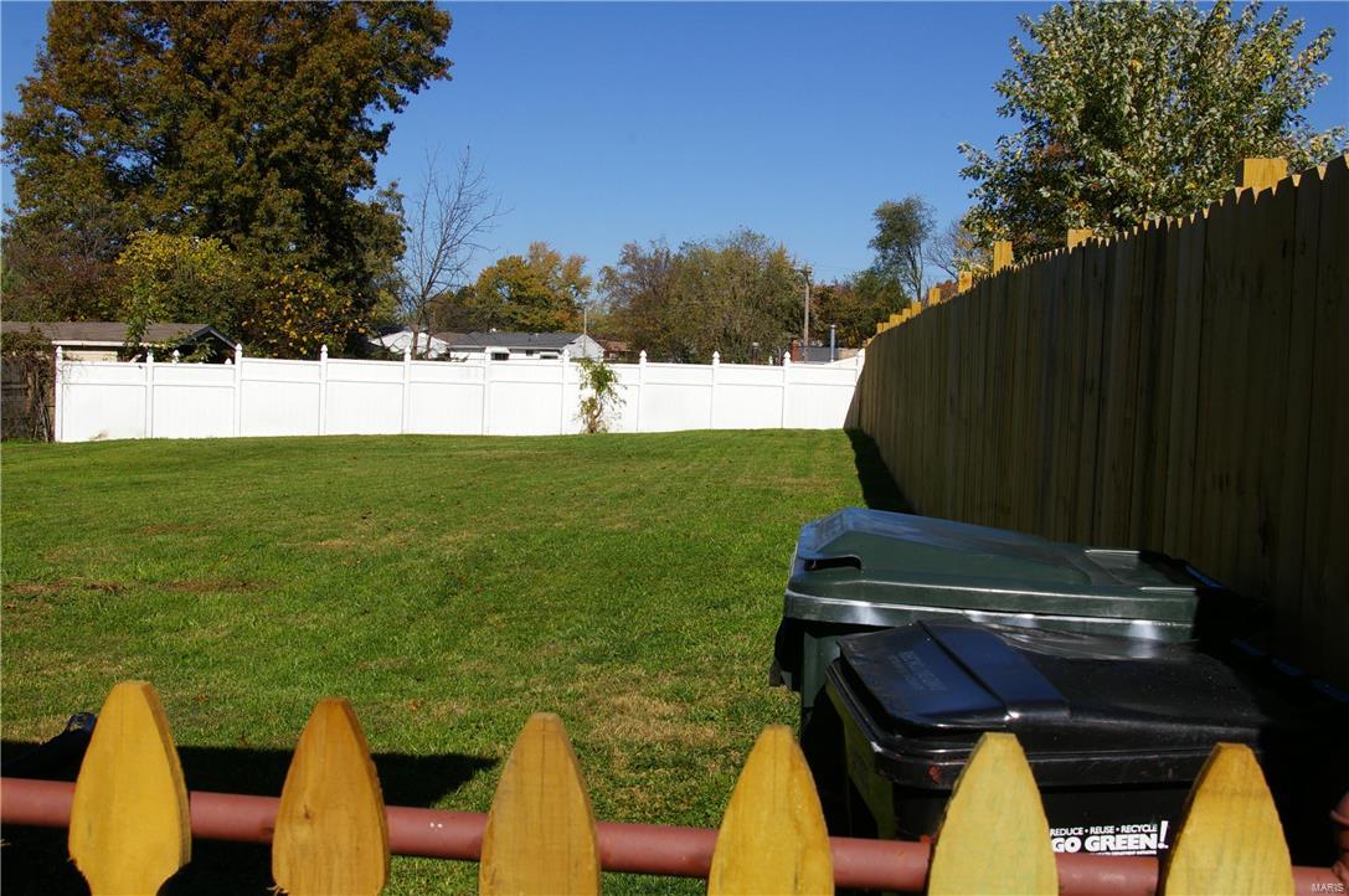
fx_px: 1460
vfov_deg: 34.1
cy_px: 448
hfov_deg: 49.6
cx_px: 674
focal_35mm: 39
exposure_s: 1/350
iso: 200
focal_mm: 26
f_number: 13
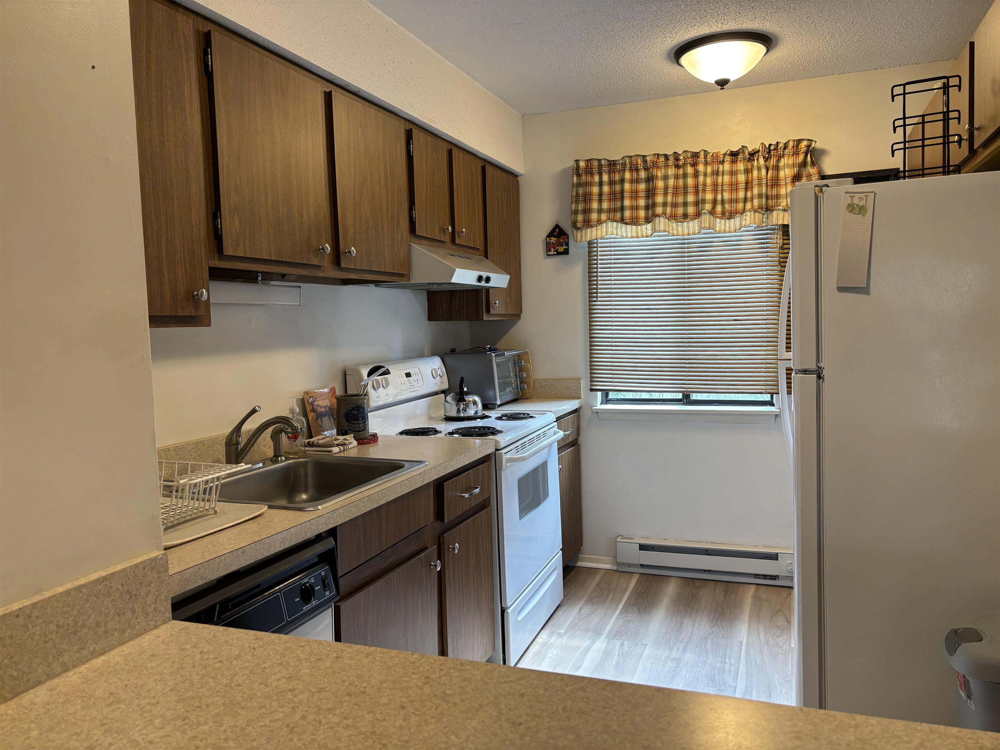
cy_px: 375
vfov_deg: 53.1
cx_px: 500
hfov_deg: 67.3
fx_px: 751
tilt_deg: -5.5
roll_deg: +2.4
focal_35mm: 26
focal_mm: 5.96
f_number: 1.6
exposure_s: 1/120
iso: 100
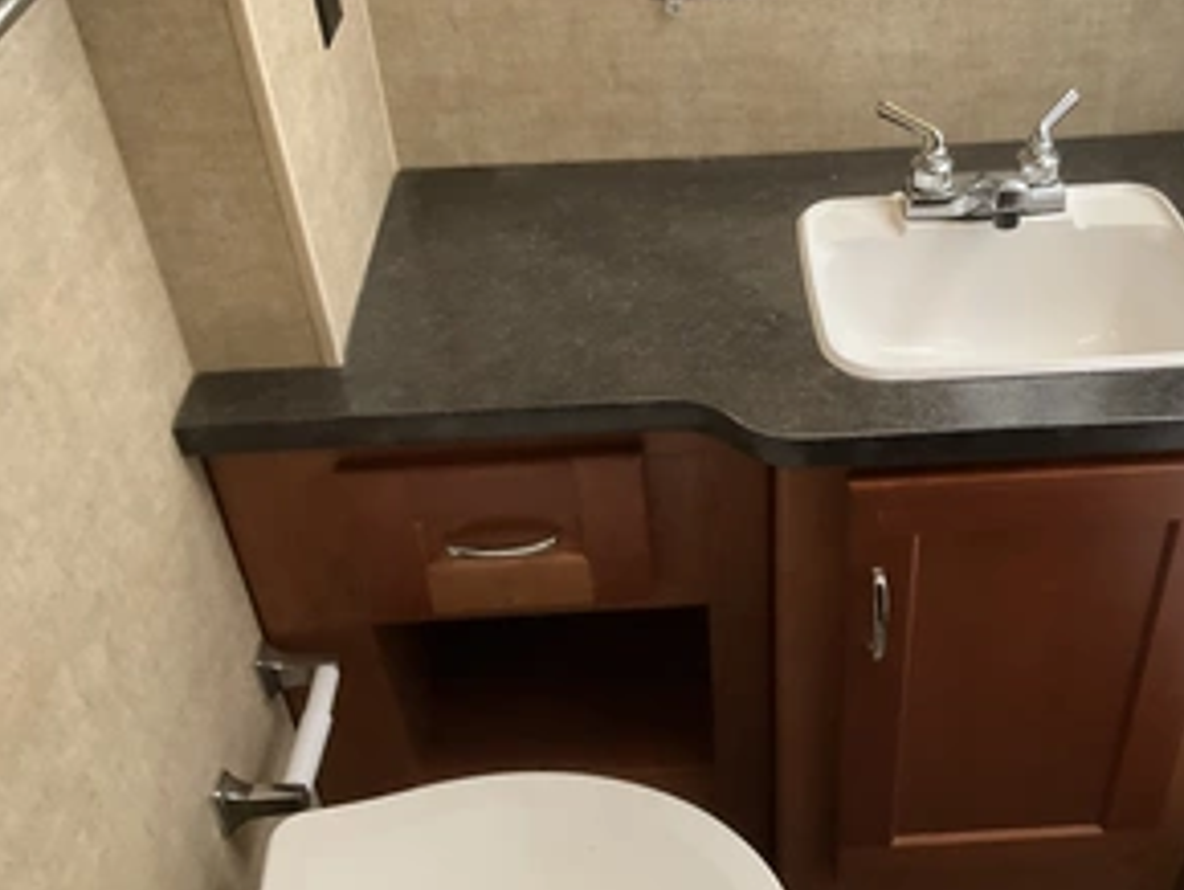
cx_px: 747
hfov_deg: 46.3
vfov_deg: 36.0
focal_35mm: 40
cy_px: 441
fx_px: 1369
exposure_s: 1/60
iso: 250
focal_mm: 3
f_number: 1.8
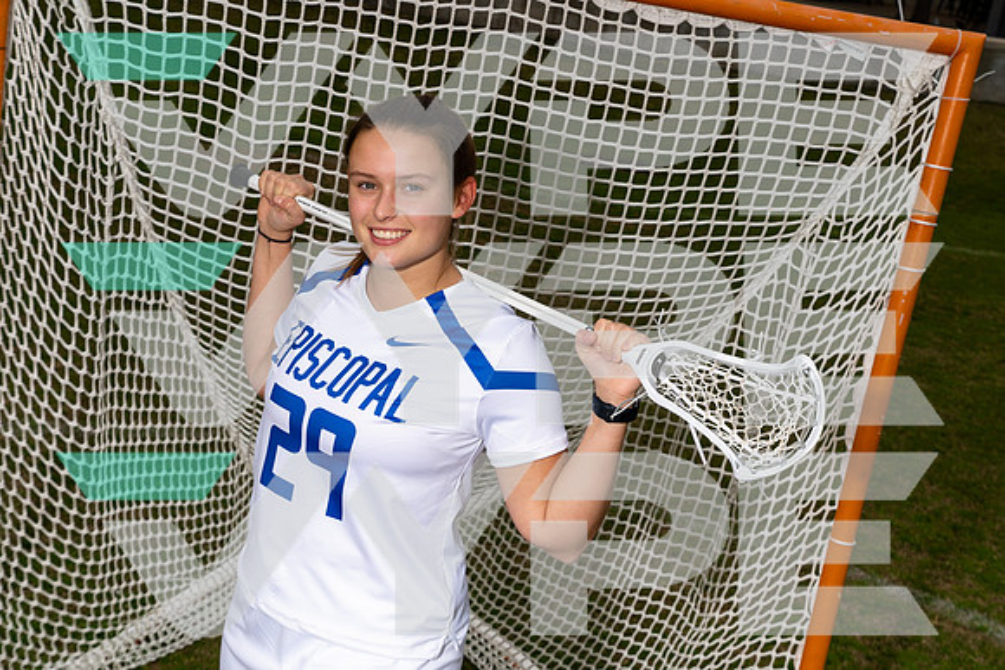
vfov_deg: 19.5
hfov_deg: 28.8
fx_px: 1955
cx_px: 502
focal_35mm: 70
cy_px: 335
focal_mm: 70
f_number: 9
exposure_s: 1/250
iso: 200
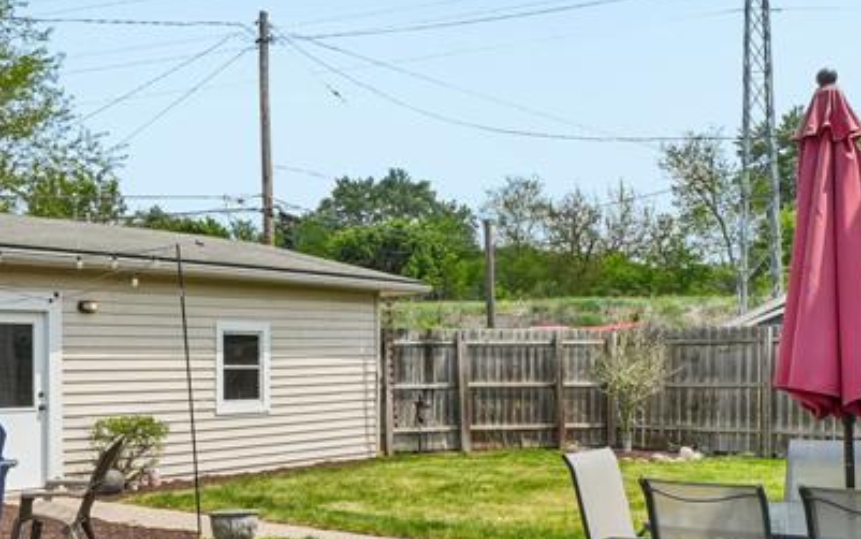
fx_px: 916
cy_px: 376
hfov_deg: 50.2
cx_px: 376
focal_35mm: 39
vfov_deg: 32.4
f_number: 8
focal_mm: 10
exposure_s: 1/250
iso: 100
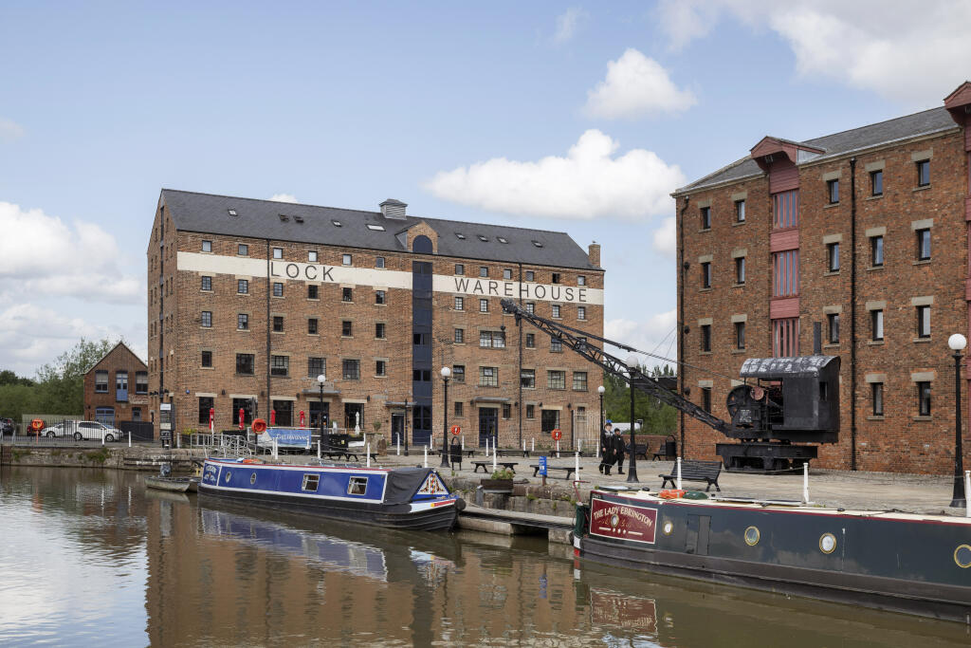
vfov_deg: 32.6
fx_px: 1106
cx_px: 486
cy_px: 324
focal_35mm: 41
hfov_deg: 47.4
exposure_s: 1/320
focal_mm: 41
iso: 160
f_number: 8
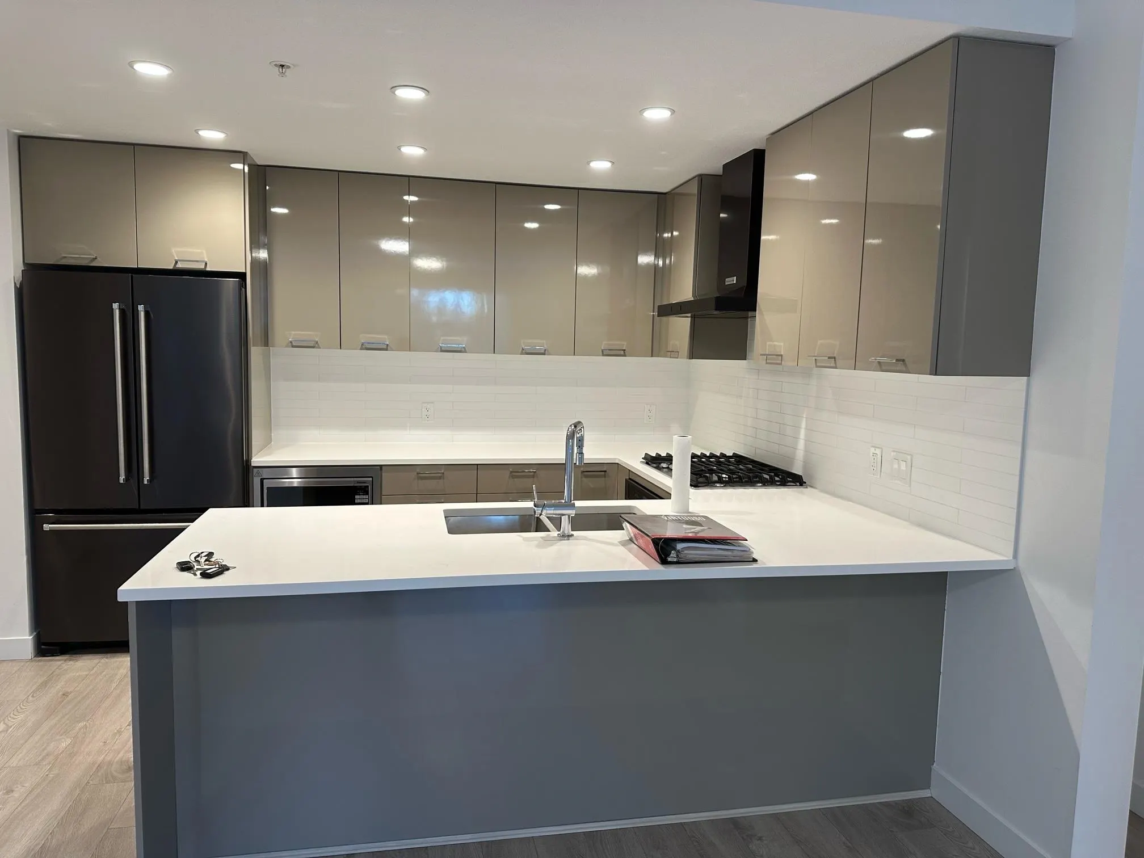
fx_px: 793
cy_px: 429
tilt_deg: -6.7
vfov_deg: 56.8
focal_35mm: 24
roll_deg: -1.4
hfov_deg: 71.6
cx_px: 572
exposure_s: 1/60
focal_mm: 6.86
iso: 125
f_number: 1.78
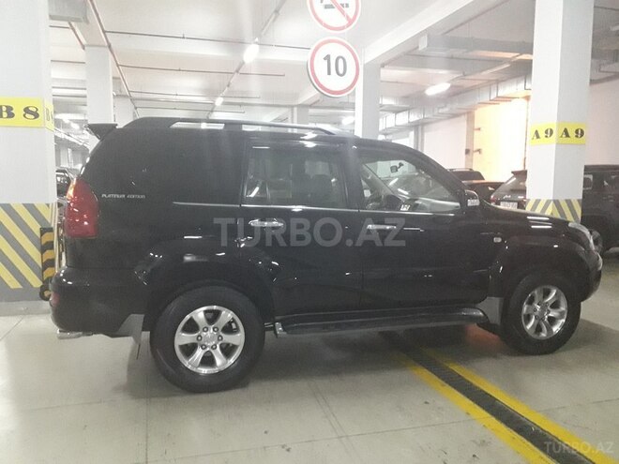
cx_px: 310
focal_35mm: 27
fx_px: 483
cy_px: 232
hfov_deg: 65.3
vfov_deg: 51.4
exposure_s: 1/17
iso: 800
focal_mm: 3.6
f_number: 1.9
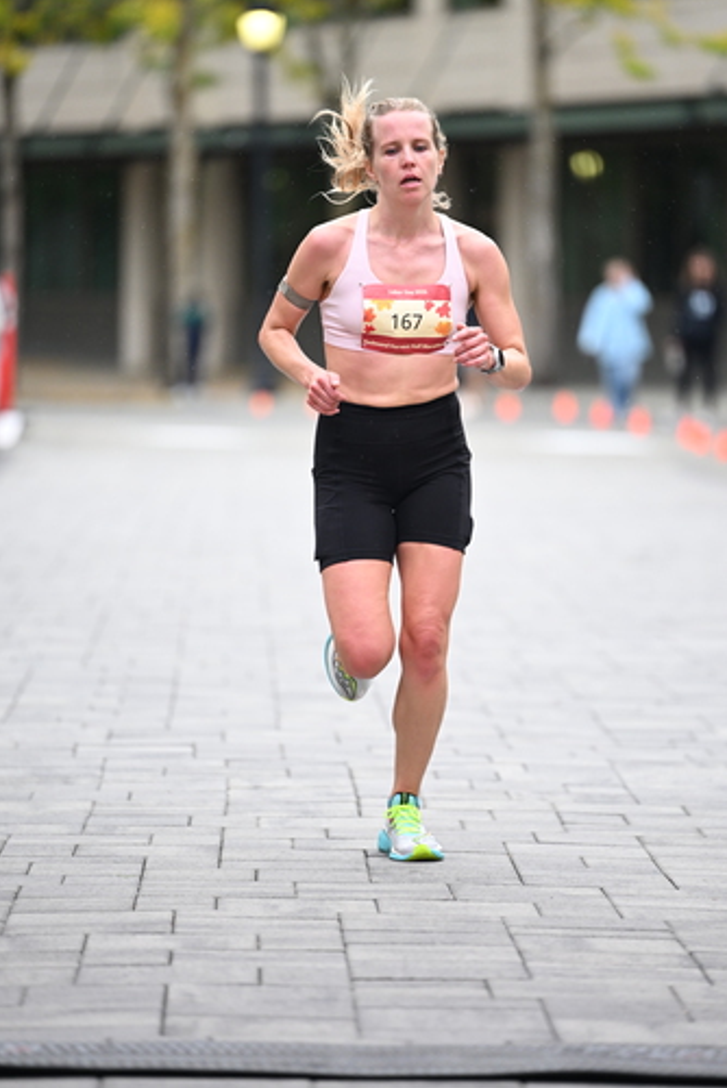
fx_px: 6654
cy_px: 498
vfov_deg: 9.3
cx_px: 391
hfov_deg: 6.3
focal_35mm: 220
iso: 1250
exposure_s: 1/1600
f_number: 2.8
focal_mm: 200
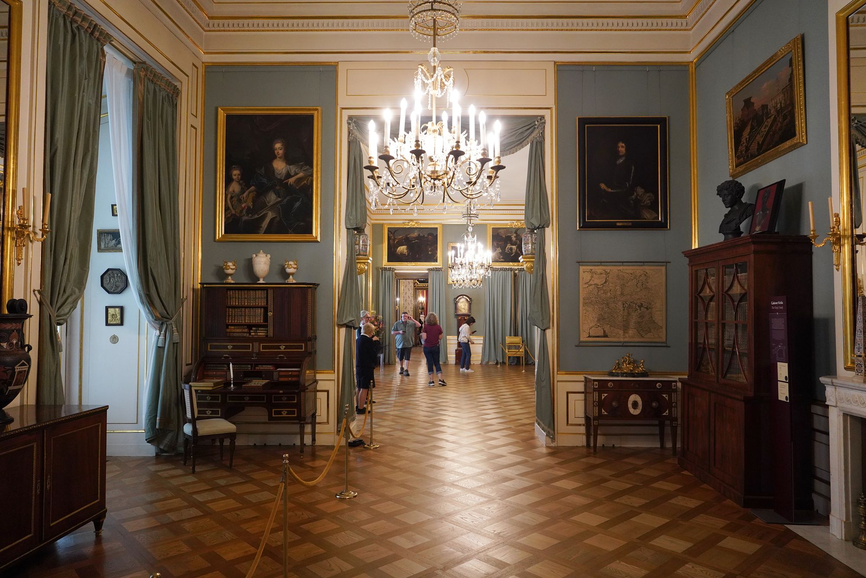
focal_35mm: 24
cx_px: 433
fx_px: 577
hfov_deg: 73.7
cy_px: 289
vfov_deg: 53.1
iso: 3200
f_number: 4.5
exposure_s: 1/80
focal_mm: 24
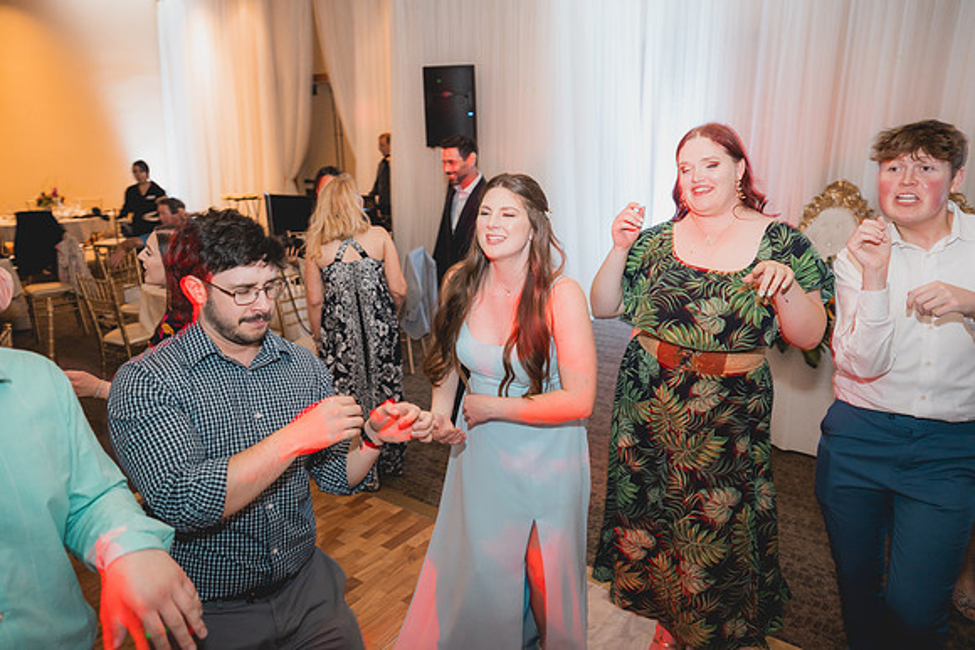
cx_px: 488
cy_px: 325
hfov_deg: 65.5
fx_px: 758
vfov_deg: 46.4
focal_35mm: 28
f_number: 2.8
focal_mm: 28
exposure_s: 1/40
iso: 2500
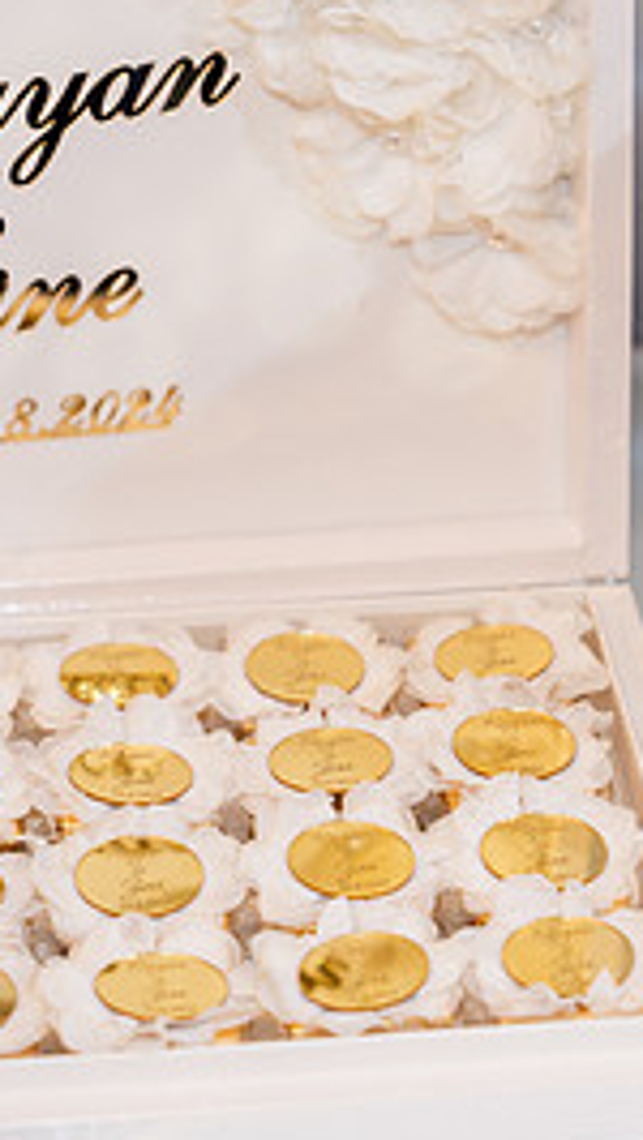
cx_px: 270
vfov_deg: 13.4
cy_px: 431
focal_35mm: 160
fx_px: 4841
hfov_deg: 7.6
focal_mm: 70
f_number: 2.8
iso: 800
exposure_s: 1/160
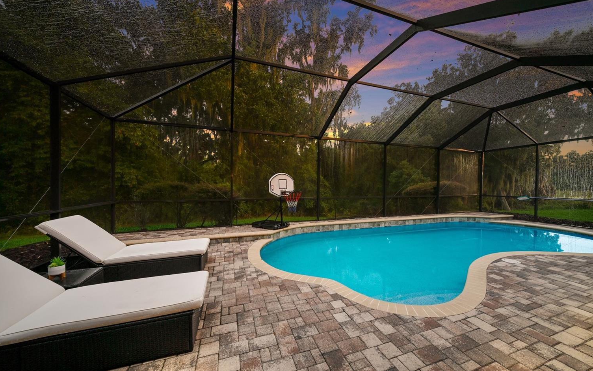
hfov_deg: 109.3
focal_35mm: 13
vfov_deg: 82.8
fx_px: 210
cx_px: 311
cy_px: 189
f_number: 8
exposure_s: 1.3
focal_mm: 12
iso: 800
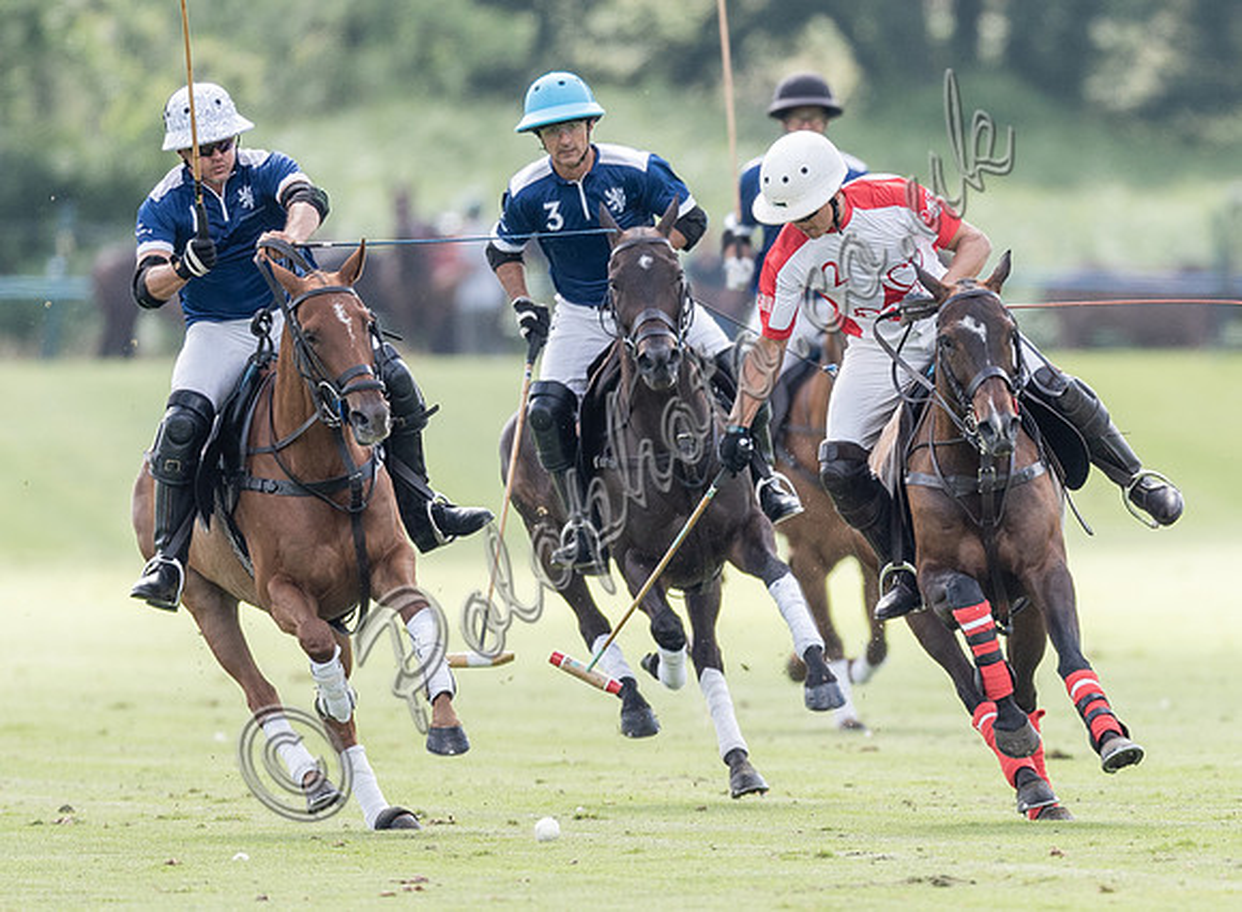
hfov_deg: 1.8
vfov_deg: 1.3
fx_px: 39235
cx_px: 907
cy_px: 500
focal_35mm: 1102
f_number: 4
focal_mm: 500
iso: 400
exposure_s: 1/2000
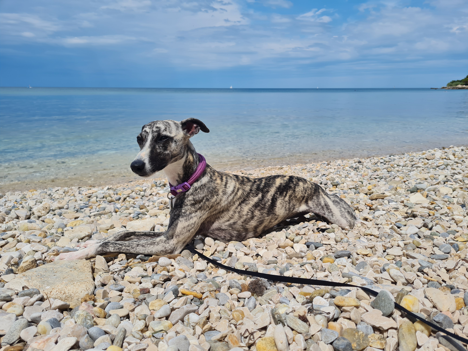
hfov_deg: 67.3
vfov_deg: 53.1
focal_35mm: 26
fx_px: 352
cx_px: 234
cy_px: 176
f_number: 1.8
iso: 50
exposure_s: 1/4320
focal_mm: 5.4
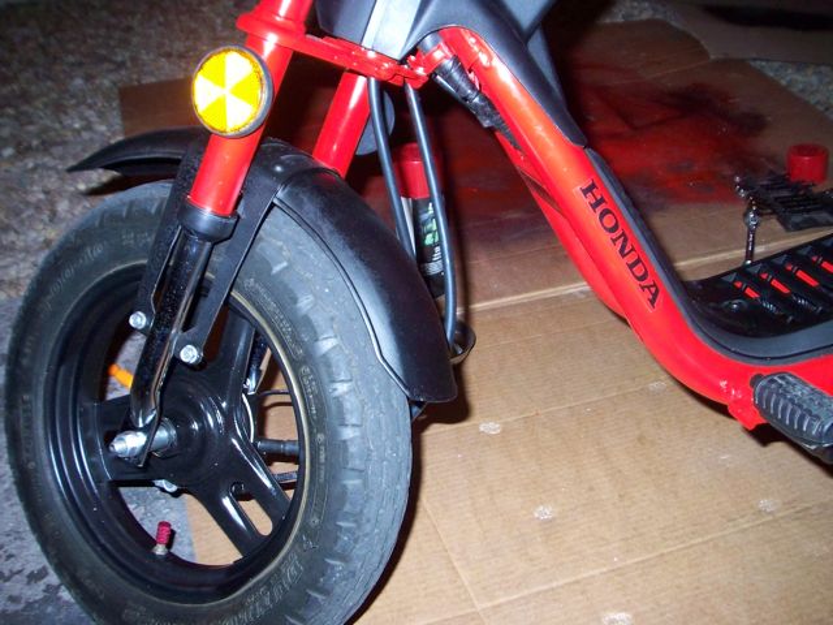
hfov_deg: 49.0
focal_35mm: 38
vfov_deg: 37.7
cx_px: 416
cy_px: 312
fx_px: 914
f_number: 3.9
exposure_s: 1/60
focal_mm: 6.3
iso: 200
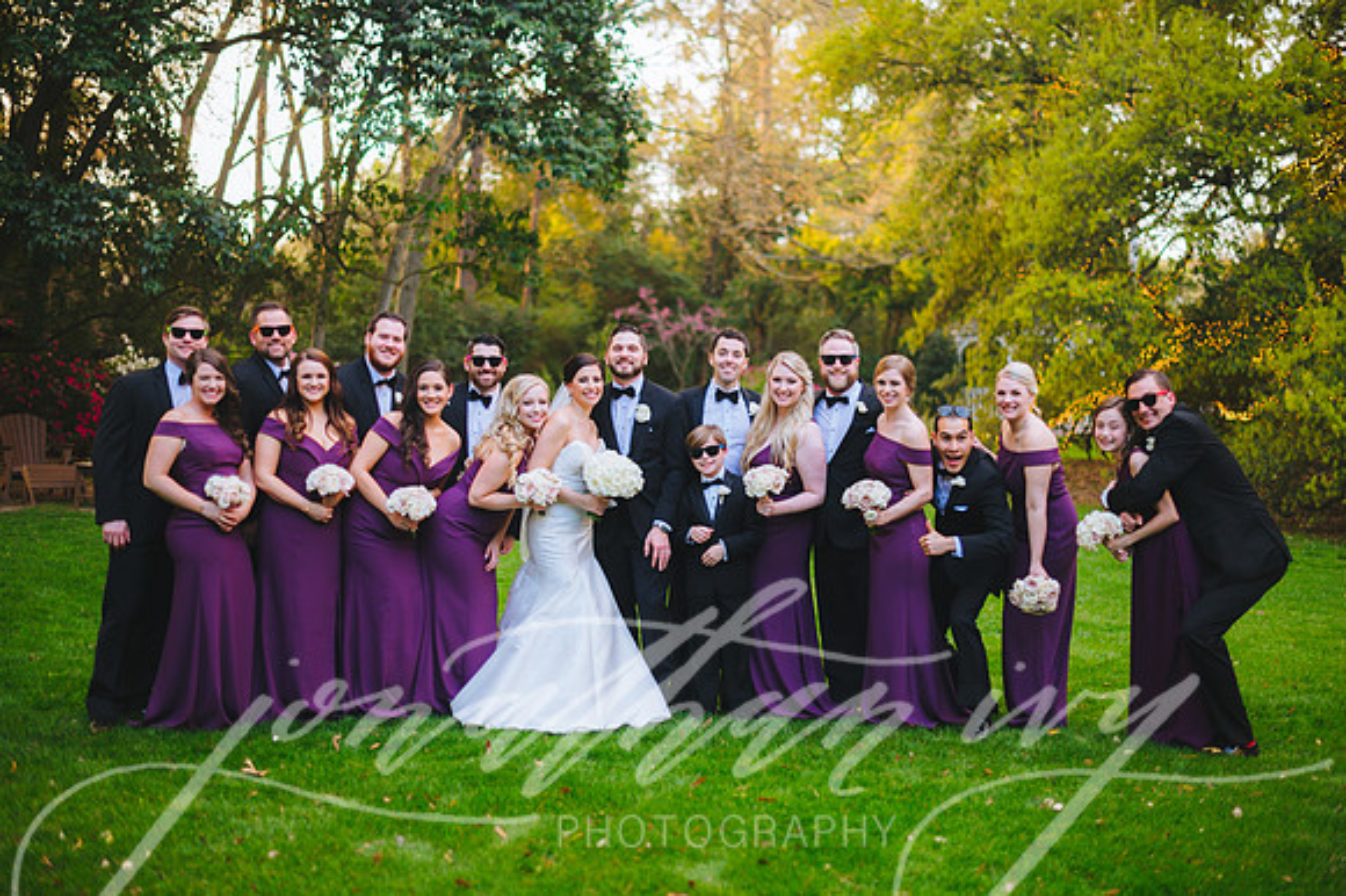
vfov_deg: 27.0
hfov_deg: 39.6
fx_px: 1868
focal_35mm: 50
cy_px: 448
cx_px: 673
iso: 400
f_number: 1.8
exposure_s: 1/400
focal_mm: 50
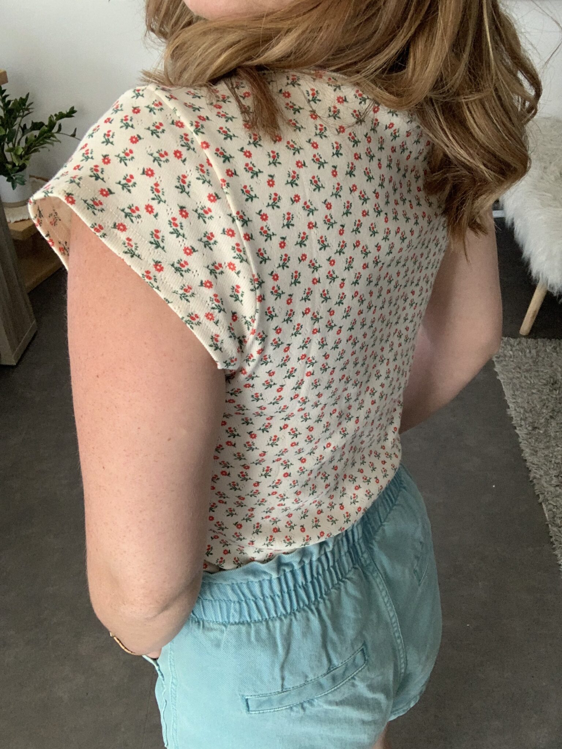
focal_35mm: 32
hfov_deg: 44.2
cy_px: 374
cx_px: 281
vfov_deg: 56.8
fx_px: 693
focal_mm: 2.87
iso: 320
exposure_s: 1/40
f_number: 2.2
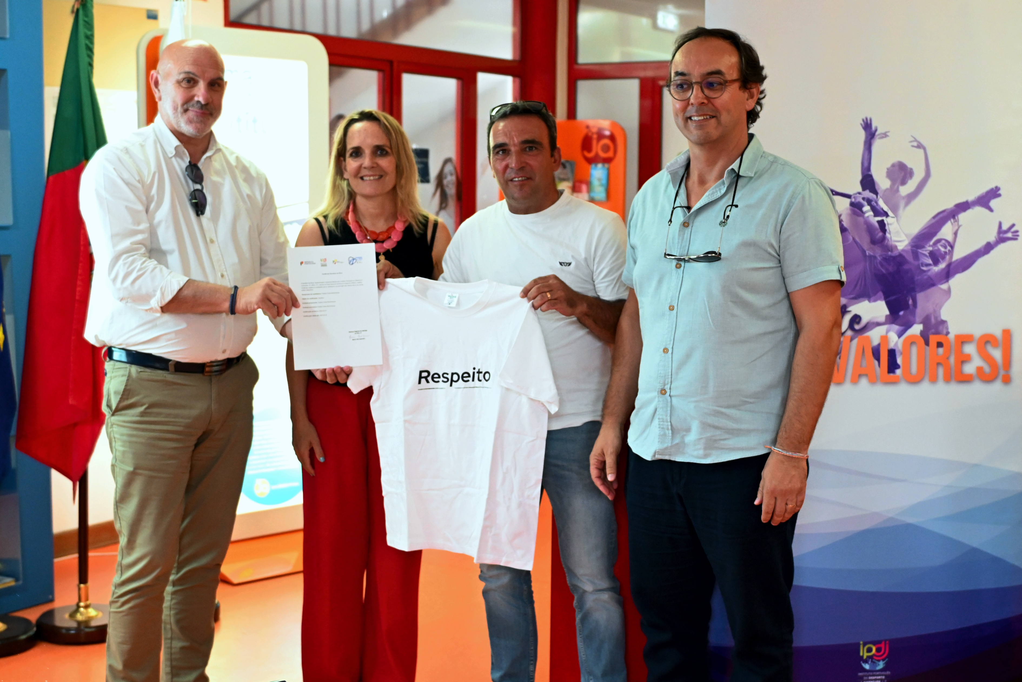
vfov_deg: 28.1
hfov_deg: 41.1
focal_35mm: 48
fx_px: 1363
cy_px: 341
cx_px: 511
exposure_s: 1/100
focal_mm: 32
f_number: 2.8
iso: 3200
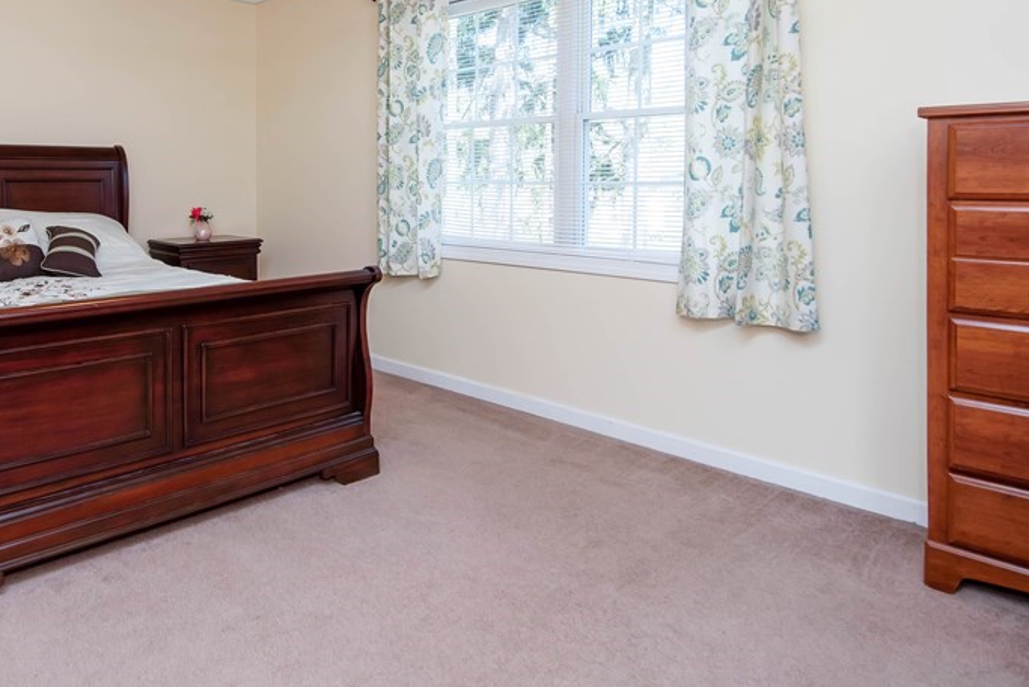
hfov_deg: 70.4
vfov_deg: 51.5
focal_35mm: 24
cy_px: 193
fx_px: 686
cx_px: 303
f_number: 5.6
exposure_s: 1/125
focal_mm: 16
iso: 400
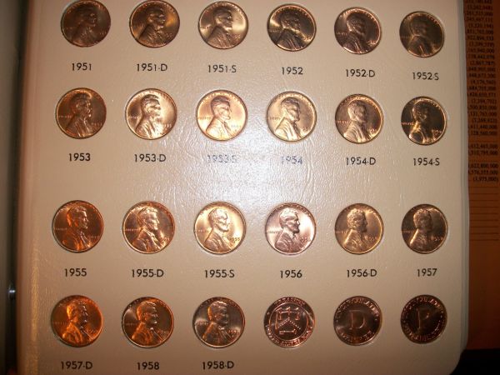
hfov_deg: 56.8
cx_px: 250
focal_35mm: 32
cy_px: 188
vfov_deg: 44.2
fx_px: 462
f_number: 2.9
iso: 80
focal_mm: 5.7
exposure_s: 1/30
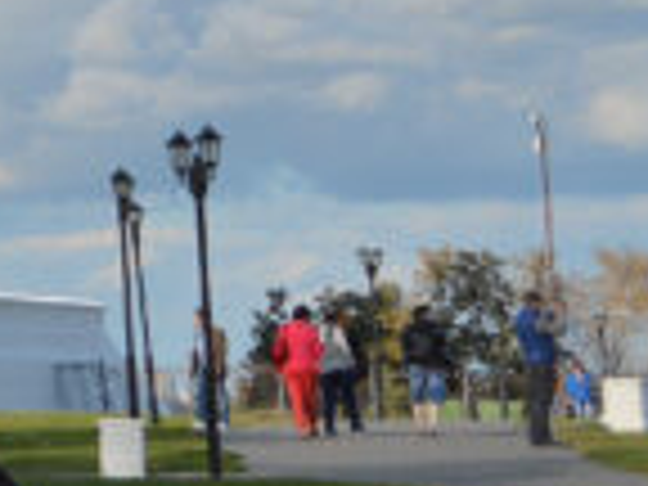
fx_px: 4212
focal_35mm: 225
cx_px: -1318
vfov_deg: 6.5
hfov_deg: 7.6
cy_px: -290
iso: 100
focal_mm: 22
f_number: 3.8
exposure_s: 1/1000
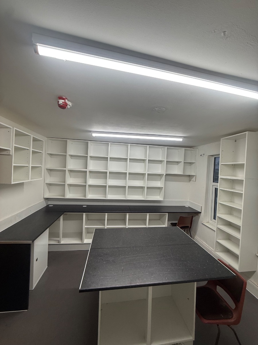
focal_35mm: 14
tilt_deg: -0.5
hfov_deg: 85.7
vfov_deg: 102.1
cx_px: 129
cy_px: 172
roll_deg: -2.1
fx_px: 139
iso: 100
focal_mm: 2.22
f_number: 2.2
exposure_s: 1/100
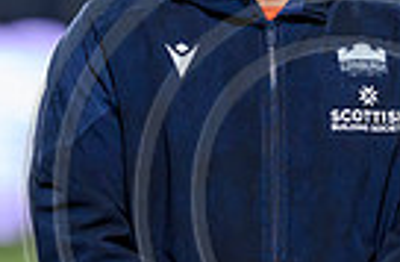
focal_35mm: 1793
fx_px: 19809
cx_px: 283
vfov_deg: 0.8
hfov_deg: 1.2
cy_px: 158
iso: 5000
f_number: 2.8
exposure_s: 1/640
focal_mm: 400
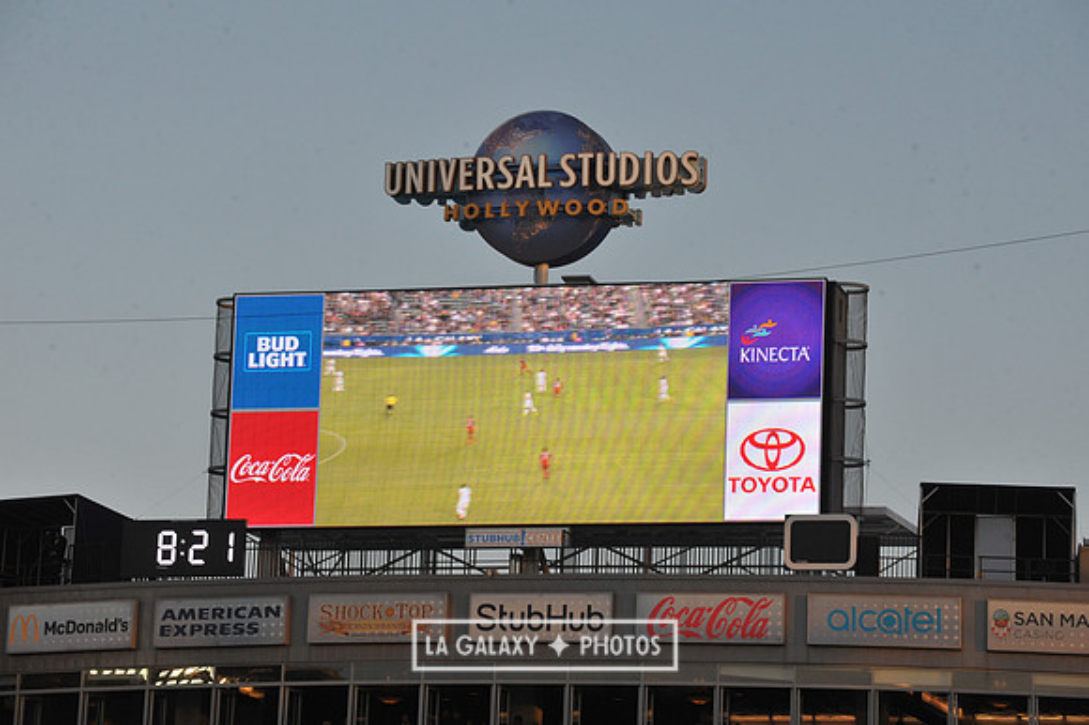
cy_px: 362
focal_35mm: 160
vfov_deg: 8.6
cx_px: 544
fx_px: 4837
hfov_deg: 12.8
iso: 800
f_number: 10
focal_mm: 160
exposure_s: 1/400
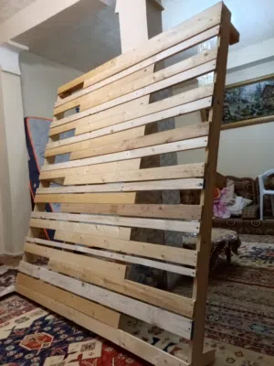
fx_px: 274
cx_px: 137
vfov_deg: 67.3
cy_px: 183
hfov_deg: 53.1
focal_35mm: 26
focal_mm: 3.64
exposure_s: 1/30
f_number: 1.85
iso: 628
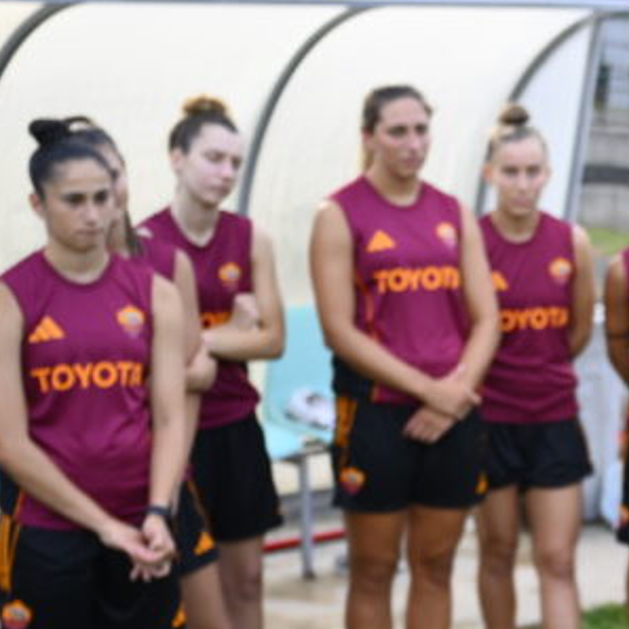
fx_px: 2282
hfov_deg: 14.4
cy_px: 476
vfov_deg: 15.6
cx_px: 998
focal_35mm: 111
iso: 400
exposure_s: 1/800
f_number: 3.2
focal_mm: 38
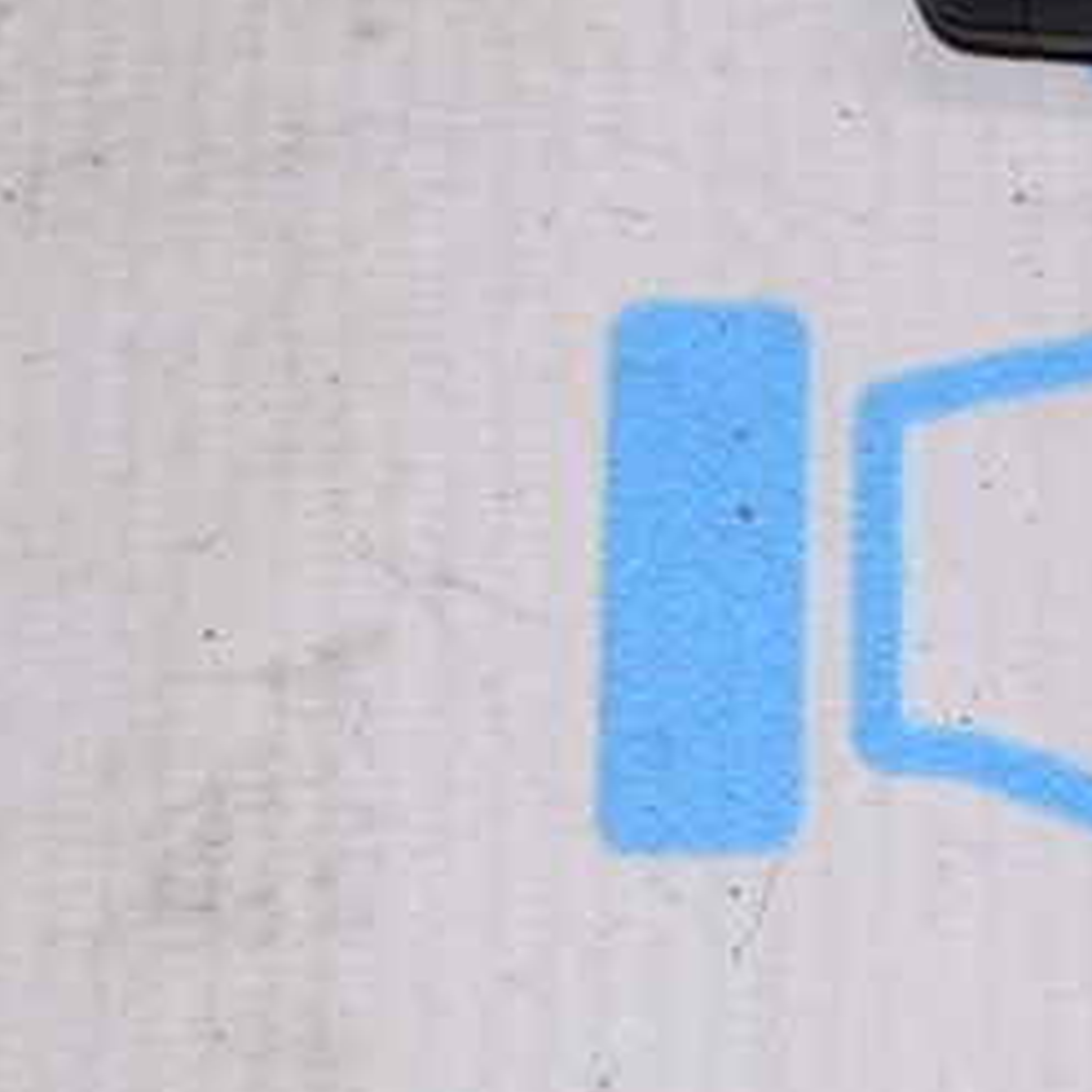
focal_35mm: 163
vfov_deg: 10.7
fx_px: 5809
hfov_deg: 10.4
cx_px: 1678
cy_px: 332
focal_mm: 31
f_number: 8
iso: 1600
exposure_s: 1/200
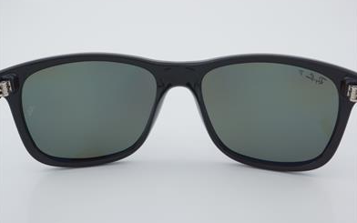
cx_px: 178
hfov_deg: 37.2
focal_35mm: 55
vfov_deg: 23.8
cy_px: 108
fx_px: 530
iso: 100
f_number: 32
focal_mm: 35
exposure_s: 1/4
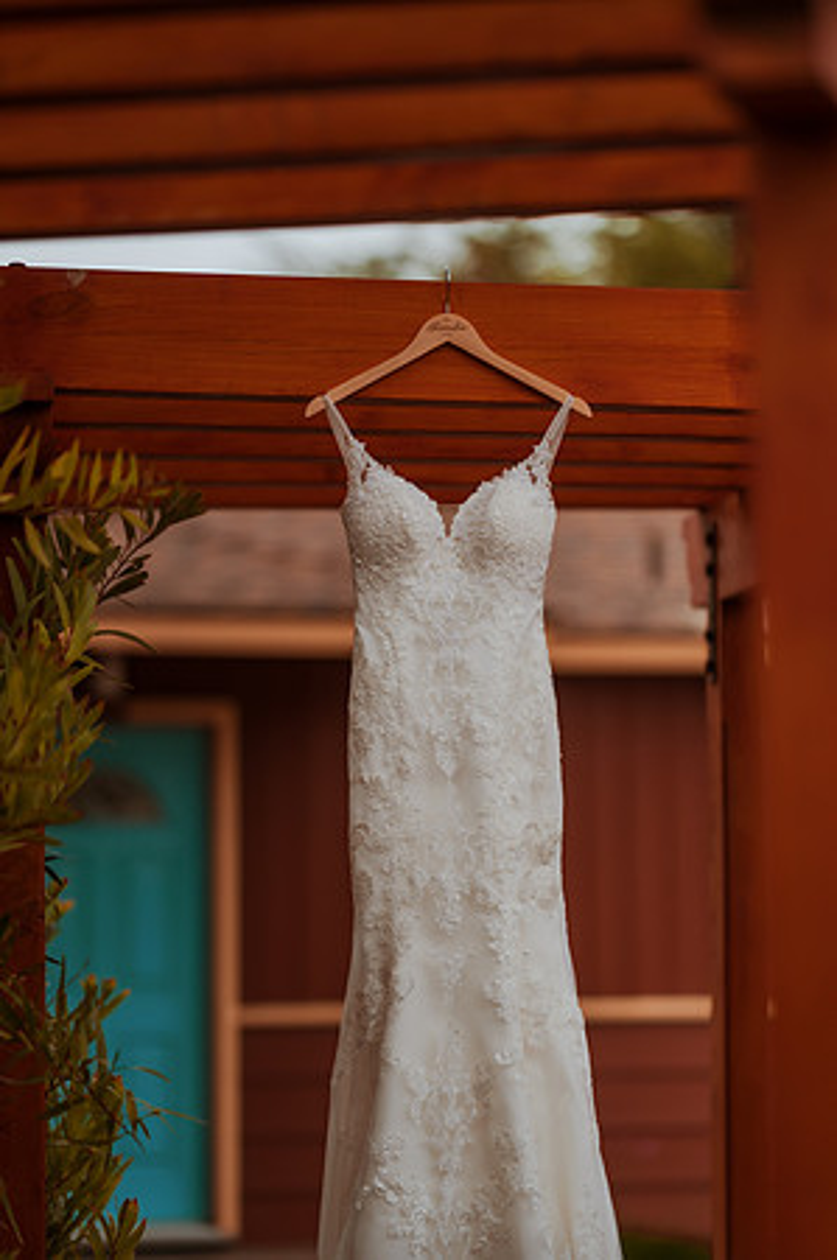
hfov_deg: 10.1
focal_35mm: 135
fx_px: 4719
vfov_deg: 15.2
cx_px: 418
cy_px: 630
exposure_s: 1/8000
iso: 500
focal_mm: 135
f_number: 1.8
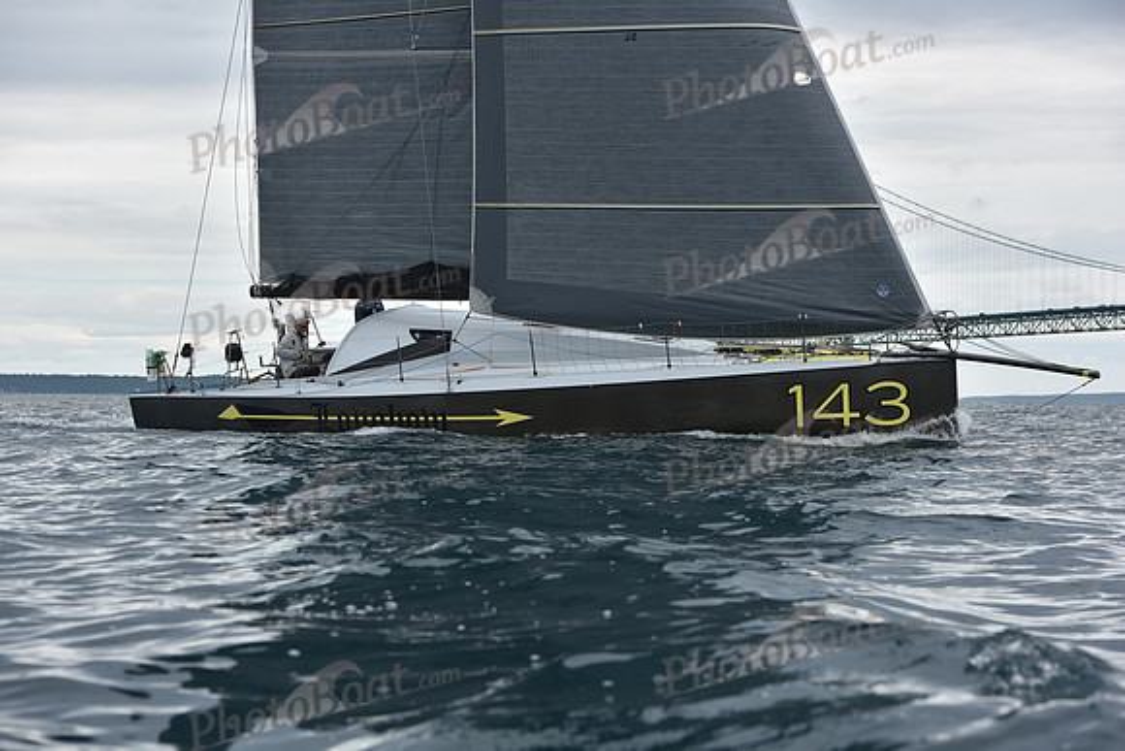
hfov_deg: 28.8
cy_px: 376
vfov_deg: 19.5
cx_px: 562
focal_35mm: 70
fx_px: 2188
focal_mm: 70
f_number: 6.3
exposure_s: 1/800
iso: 250
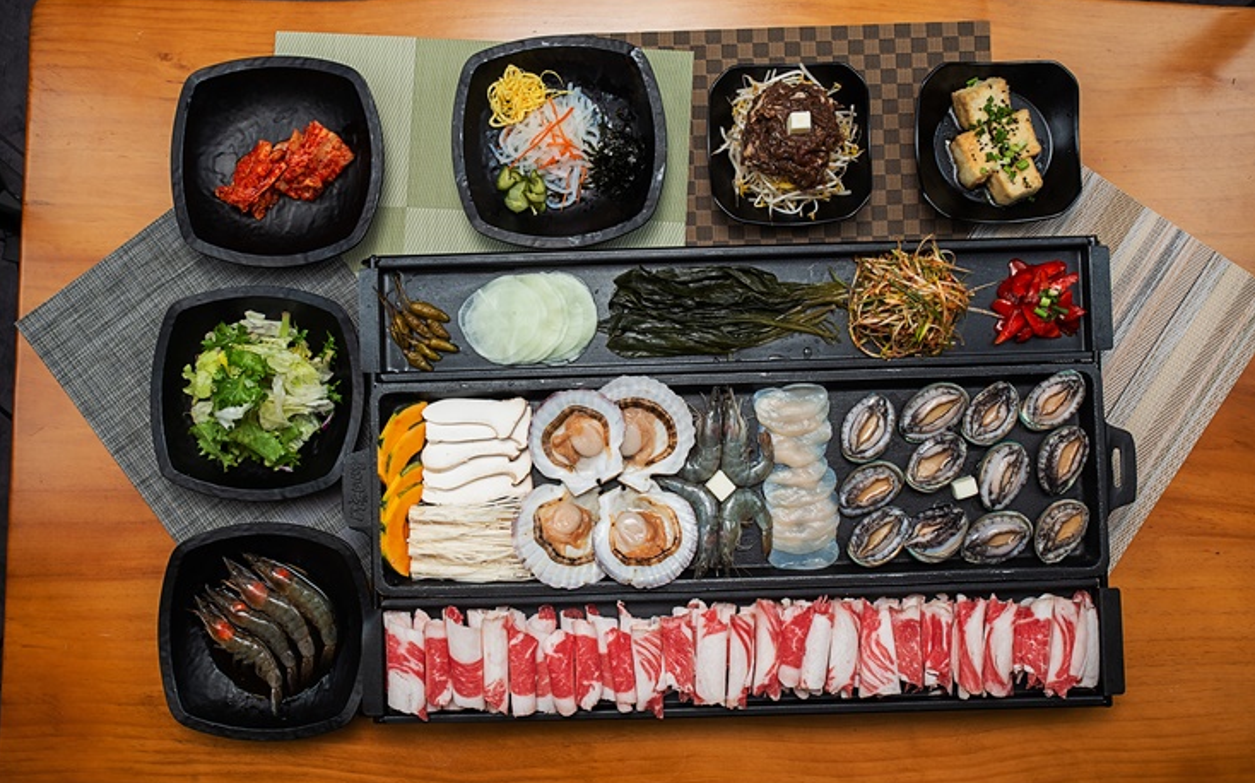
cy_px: 403
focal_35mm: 36
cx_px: 628
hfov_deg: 54.0
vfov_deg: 35.3
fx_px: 1231
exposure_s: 1/125
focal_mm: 35
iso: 200
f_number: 10
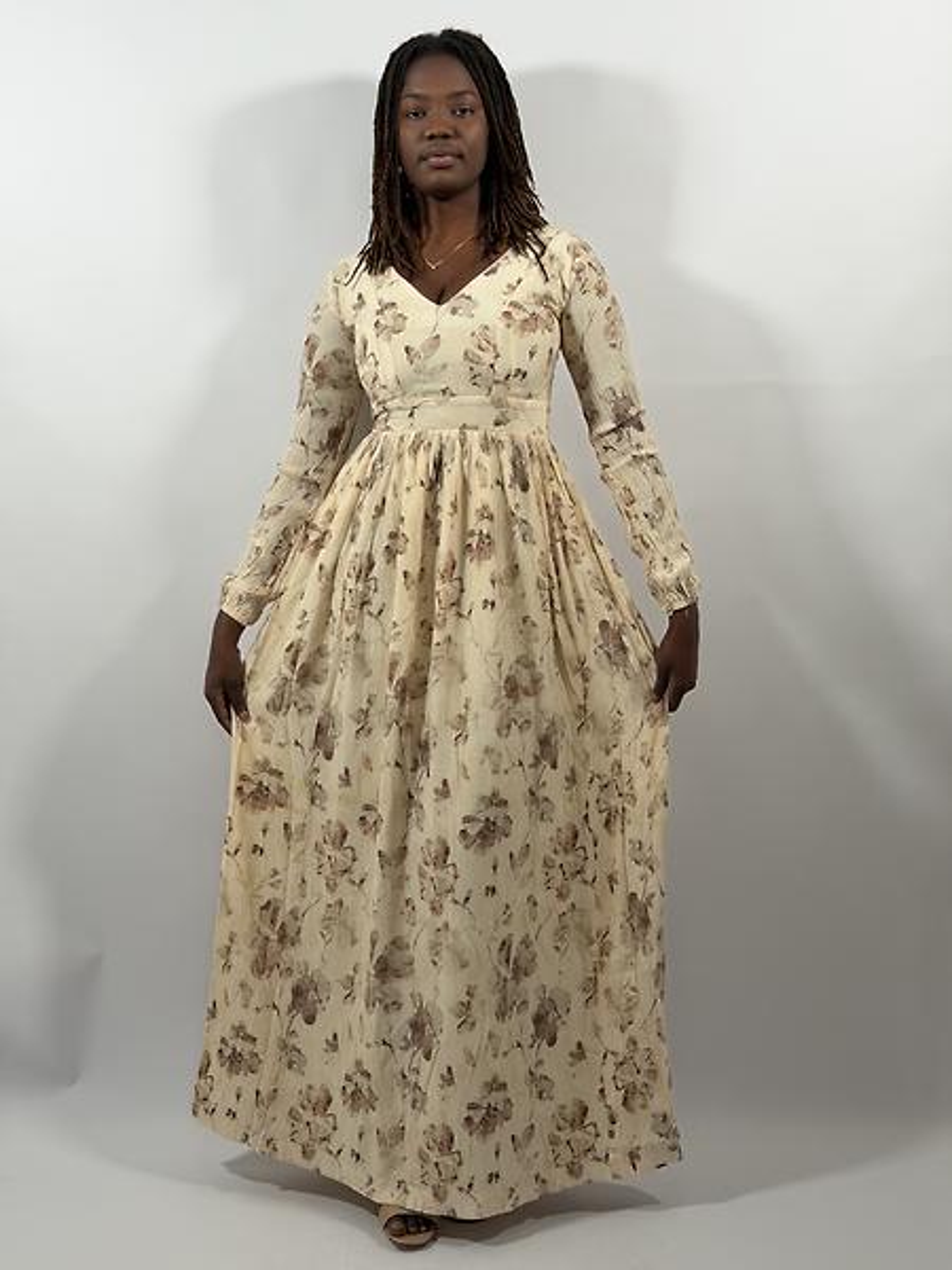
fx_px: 1760
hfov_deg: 30.3
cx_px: 476
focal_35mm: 48
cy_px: 635
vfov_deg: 39.7
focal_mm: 6.76
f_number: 1.78
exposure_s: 1/100
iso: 50
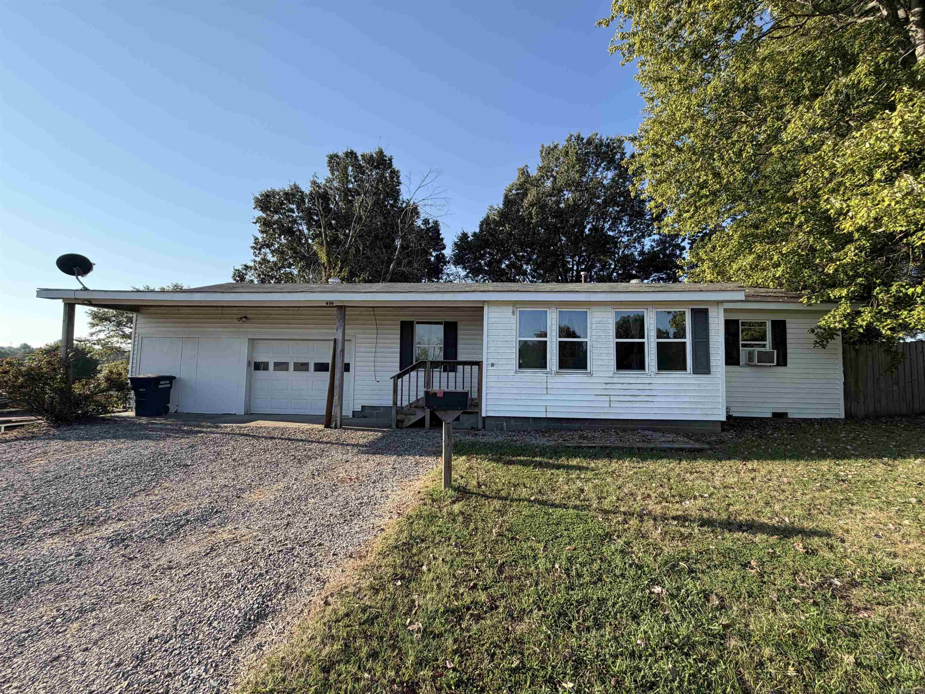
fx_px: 374
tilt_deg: +2.7
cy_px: 347
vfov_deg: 85.7
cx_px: 462
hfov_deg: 102.1
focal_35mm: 14
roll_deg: -1.0
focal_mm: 2.22
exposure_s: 1/770
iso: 40
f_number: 2.2
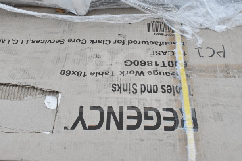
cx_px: 121
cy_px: 80
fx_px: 272
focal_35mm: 40
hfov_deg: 47.9
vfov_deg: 33.0
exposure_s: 1/1600
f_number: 20
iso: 6400
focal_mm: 27
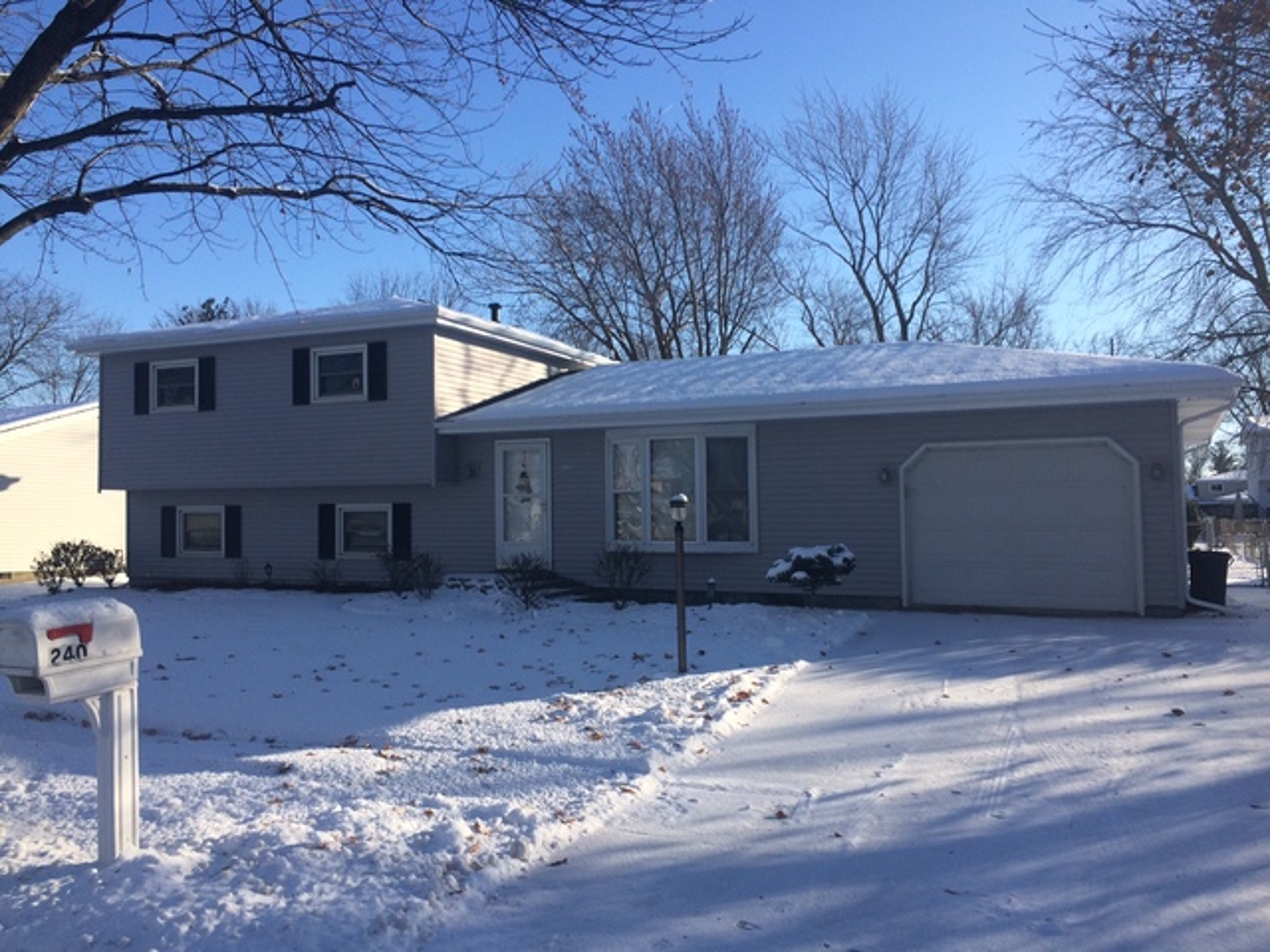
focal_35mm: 29
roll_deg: -1.3
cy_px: 476
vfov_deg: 48.2
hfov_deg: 61.7
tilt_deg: +3.3
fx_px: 1064
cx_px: 635
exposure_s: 1/1953
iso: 32
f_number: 2.2
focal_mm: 4.15
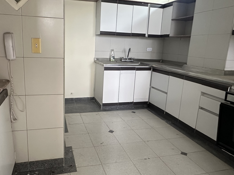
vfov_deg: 51.3
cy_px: 85
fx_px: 183
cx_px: 96
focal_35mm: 27
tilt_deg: -12.2
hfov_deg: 64.8
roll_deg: -2.7
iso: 320
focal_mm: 2.22
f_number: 2.2
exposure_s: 1/92
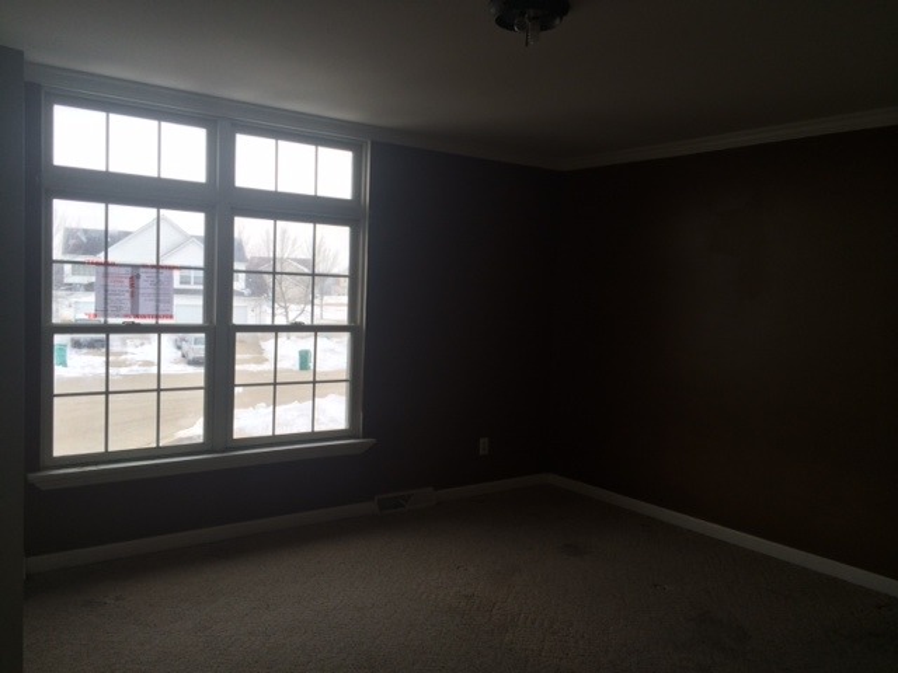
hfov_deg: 60.0
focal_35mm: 30
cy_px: 336
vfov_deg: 46.8
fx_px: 778
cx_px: 449
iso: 40
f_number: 2.2
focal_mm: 4.12
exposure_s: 1/120
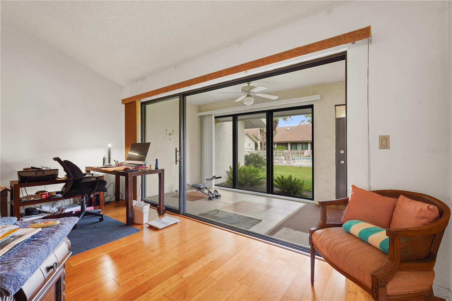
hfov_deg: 97.1
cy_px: 150
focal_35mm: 16
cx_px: 226
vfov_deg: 74.1
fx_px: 200
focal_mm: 15.9
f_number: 9
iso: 250
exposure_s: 1/3
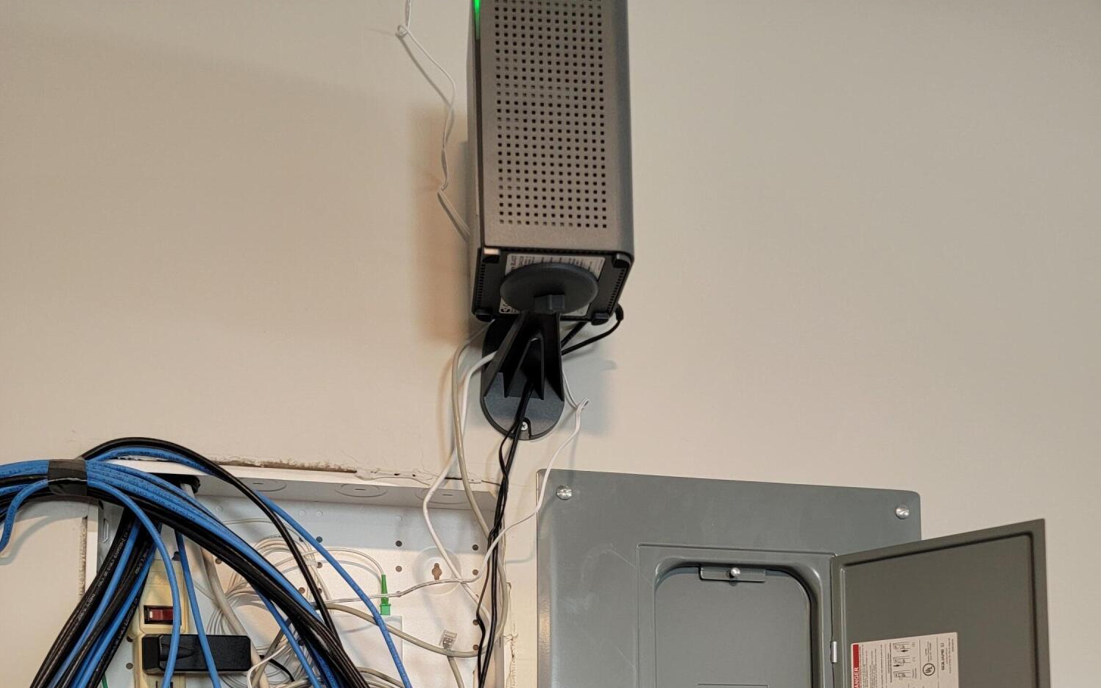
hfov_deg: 56.7
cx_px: 551
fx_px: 1020
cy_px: 726
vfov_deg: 33.3
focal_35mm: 34
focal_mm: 6.7
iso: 160
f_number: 1.8
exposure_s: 1/60
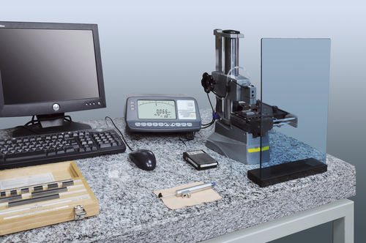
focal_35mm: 40
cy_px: 122
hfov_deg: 48.0
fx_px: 411
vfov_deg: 32.9
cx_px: 183
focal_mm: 27
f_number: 25
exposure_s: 1/2
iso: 200
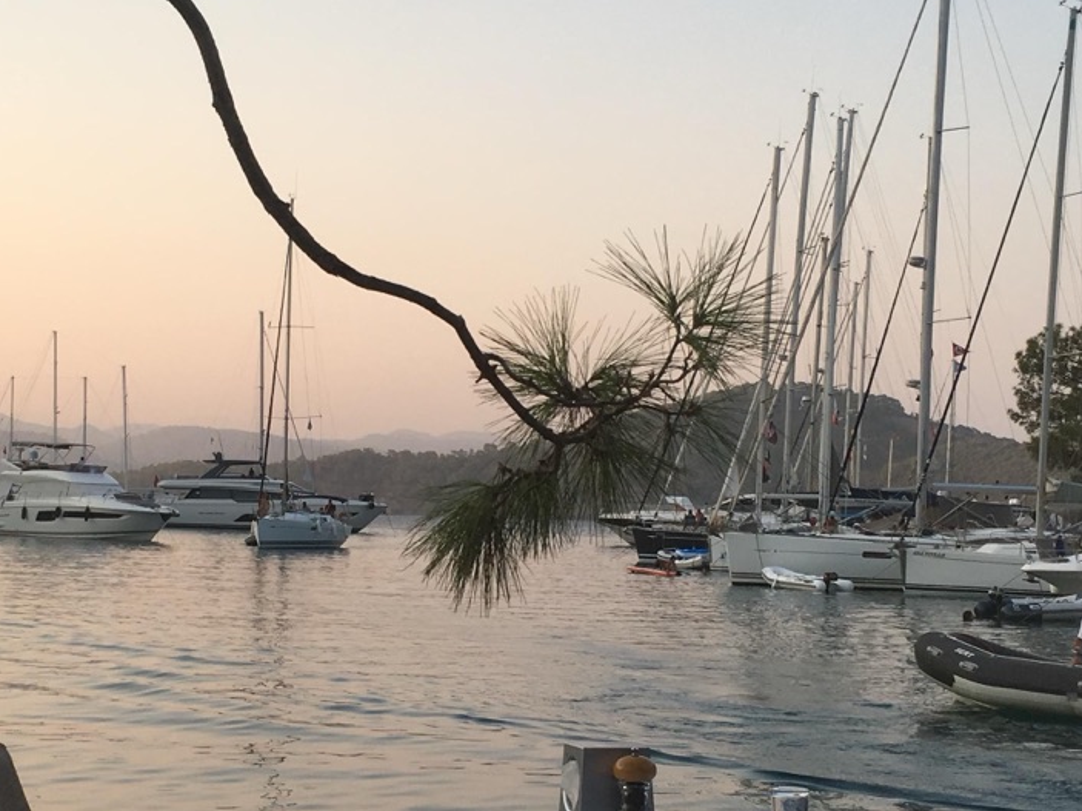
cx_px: 417
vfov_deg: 22.2
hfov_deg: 29.3
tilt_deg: +1.3
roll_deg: -0.5
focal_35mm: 66
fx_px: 2063
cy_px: 406
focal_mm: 4.15
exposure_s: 1/361
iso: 25
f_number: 2.2
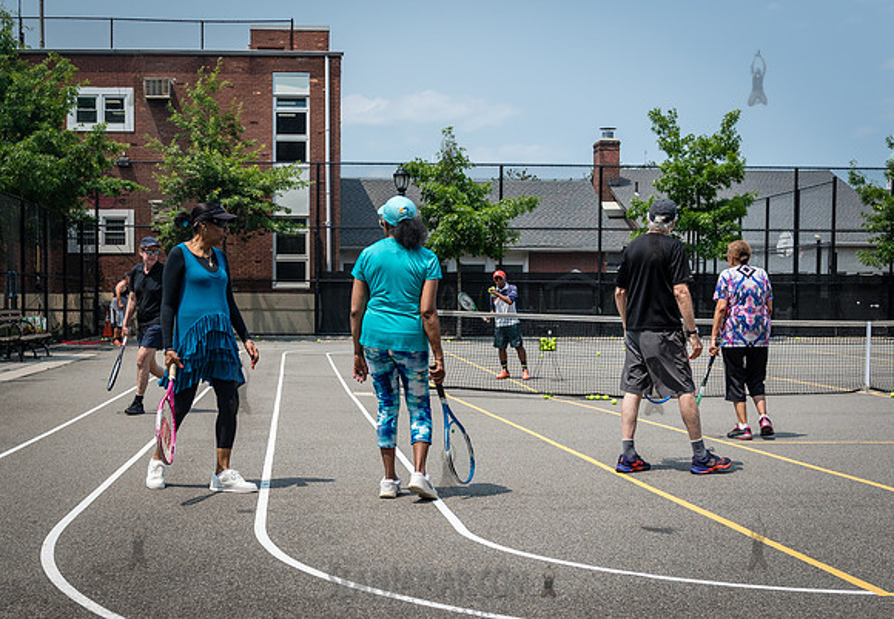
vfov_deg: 28.2
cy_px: 365
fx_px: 1233
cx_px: 340
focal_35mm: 49
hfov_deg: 39.6
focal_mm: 34
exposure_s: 1/2000
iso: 200
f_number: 4.5
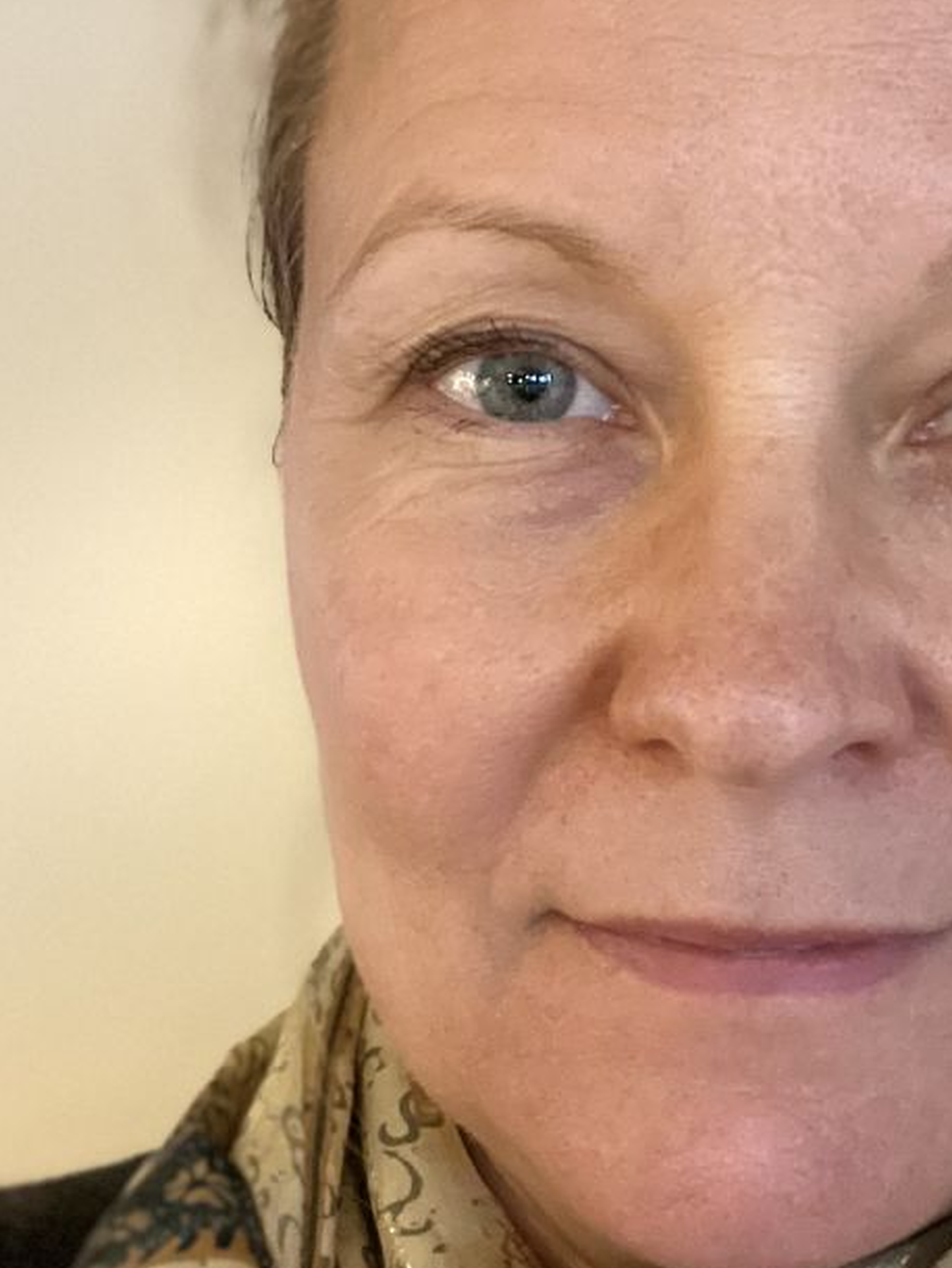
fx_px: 2162
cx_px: 765
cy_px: 567
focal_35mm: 59
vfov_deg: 32.7
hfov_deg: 24.4
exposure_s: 1/25
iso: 640
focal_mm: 2.71
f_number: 2.2
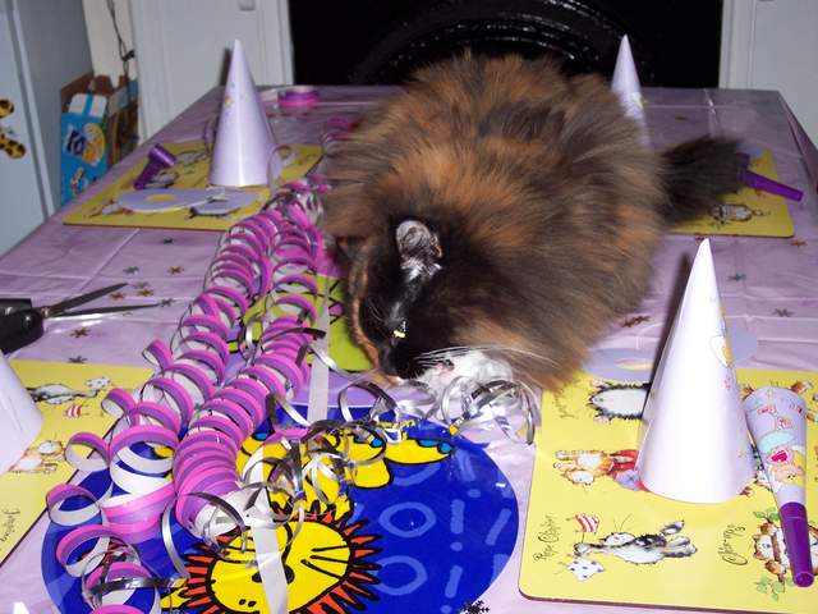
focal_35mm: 51
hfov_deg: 37.5
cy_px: 307
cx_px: 409
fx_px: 1205
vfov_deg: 28.6
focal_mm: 10.7
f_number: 3.4
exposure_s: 1/30
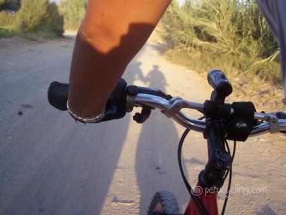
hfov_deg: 48.9
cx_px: 143
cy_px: 108
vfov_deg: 37.8
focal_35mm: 38
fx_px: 314
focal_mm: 6.3
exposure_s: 1/640
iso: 160
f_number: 2.8
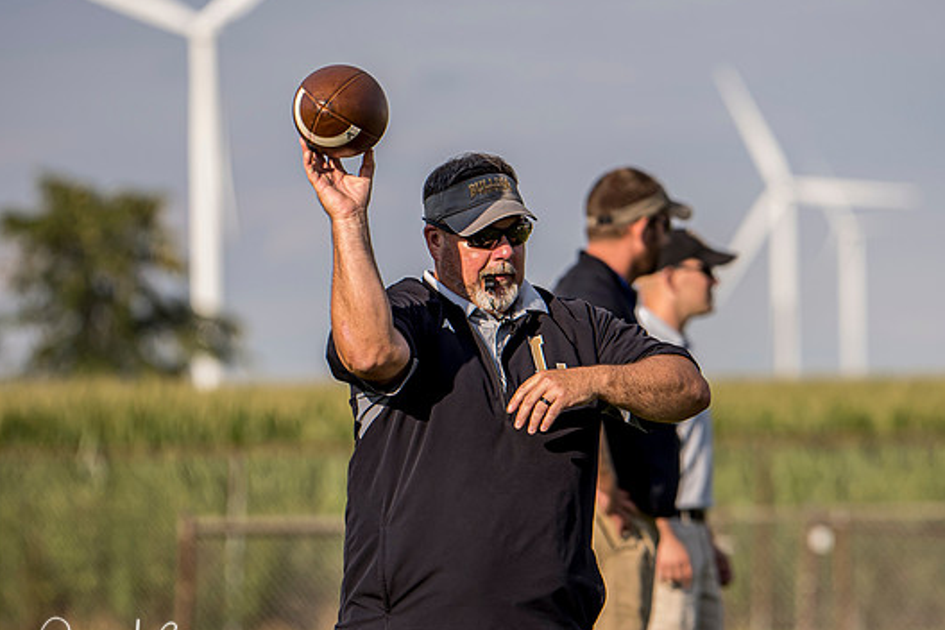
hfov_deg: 4.5
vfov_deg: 3.0
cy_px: 366
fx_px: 12022
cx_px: 496
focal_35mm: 458
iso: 200
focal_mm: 200
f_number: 4
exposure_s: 1/1000
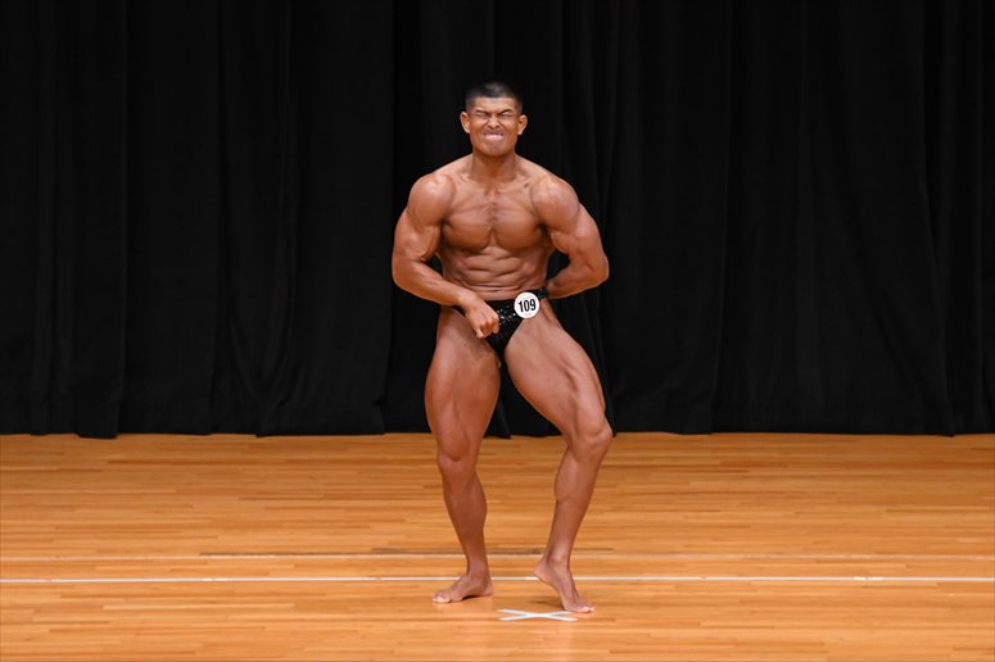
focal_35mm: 285
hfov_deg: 7.2
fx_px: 7873
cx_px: 498
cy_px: 331
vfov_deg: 4.8
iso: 3200
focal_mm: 190
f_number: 5.6
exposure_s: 1/400
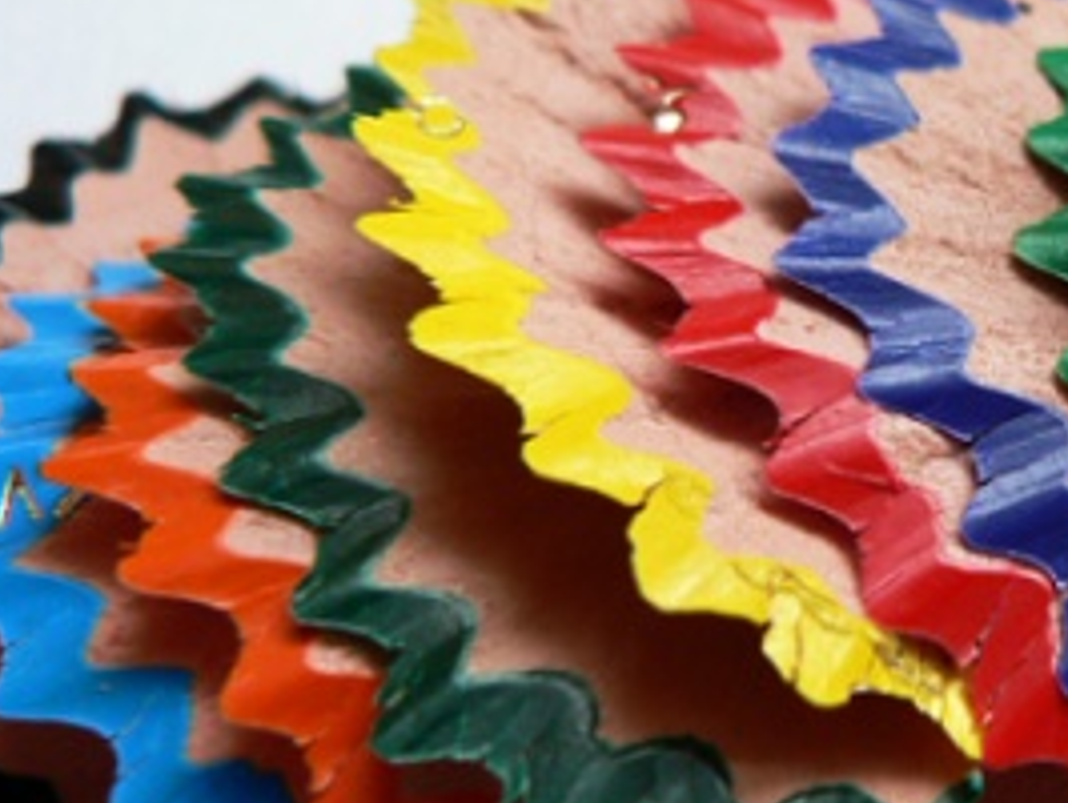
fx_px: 2316
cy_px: 430
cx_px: 988
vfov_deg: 19.7
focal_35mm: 75
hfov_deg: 25.1
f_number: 2.8
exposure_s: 1/50
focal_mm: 6
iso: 64
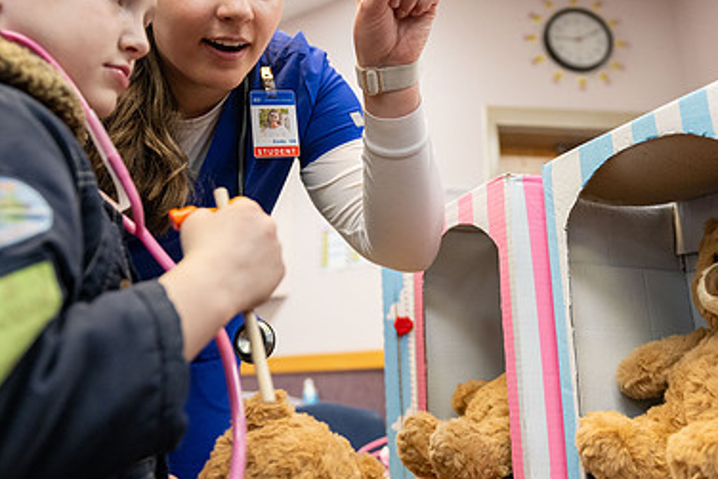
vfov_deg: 35.5
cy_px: 144
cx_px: 363
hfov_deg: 51.9
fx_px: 738
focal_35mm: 37
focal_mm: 24
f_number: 2.8
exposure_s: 1/320
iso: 2000
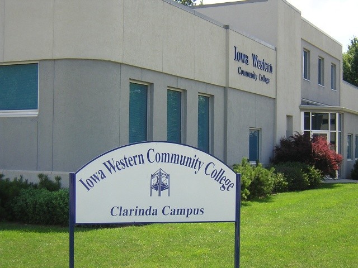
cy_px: 134
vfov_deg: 25.2
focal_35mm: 58
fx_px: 600
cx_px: 179
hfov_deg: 33.2
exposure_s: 1/399
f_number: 3.3
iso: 100
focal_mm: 7.6
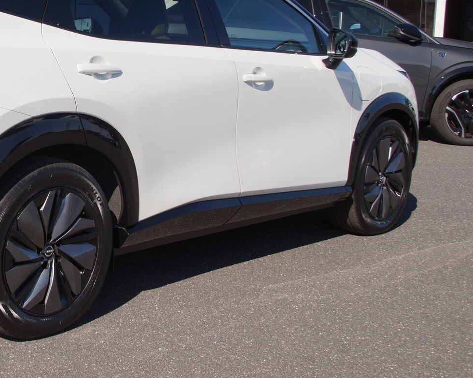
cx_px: 71
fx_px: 938
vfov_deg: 22.7
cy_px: 130
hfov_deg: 27.5
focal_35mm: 67
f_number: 8
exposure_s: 1/320
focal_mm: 24
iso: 100
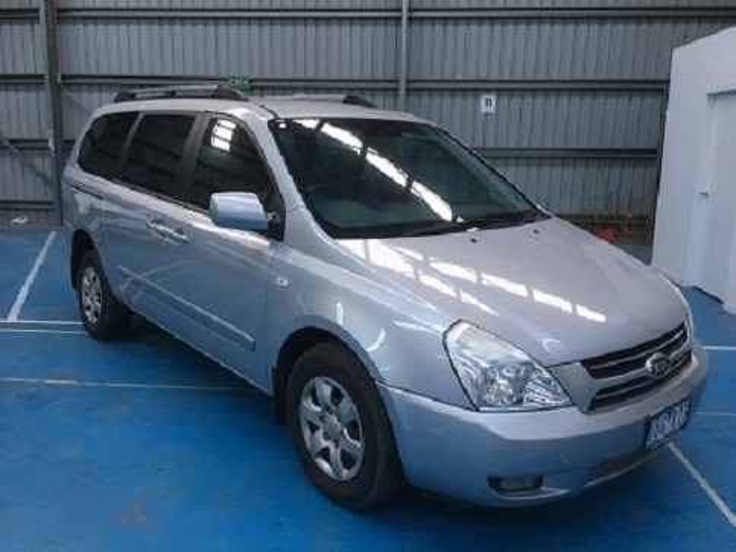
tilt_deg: -11.7
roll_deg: -1.2
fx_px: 617
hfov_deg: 61.7
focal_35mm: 29
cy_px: 276
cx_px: 368
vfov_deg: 48.2
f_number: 2.2
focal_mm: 4.15
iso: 100
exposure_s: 1/33
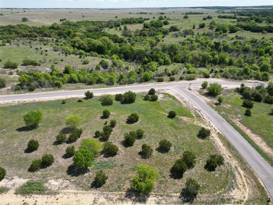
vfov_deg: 56.8
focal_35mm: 24
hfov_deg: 71.6
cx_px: 136
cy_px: 102
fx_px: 189
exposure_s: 1/2500
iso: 140
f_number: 1.7
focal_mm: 6.72
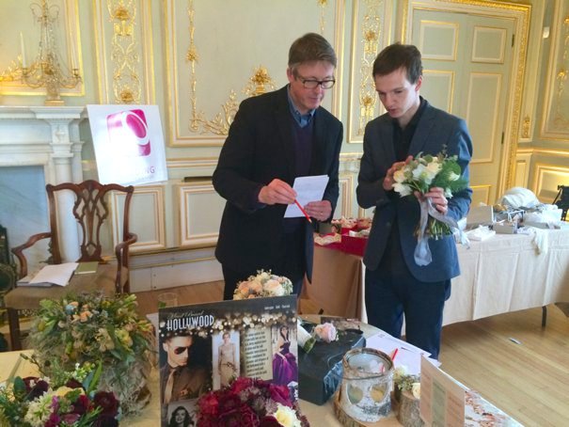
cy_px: 214
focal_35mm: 29
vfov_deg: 48.2
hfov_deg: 61.6
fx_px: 477
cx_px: 284
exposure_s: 1/24
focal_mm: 4.15
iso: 320
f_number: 2.2
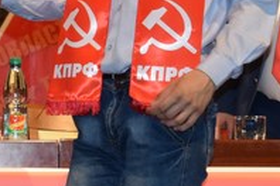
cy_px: 56
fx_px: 2294
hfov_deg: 7.0
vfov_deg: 4.7
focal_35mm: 295
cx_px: 55
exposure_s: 1/125
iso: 800
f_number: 5.6
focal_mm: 38
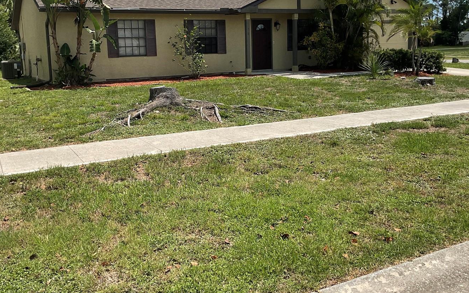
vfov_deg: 34.3
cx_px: 218
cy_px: 114
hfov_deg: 52.7
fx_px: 473
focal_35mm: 37
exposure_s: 1/2227
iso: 16
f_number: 1.8
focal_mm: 3
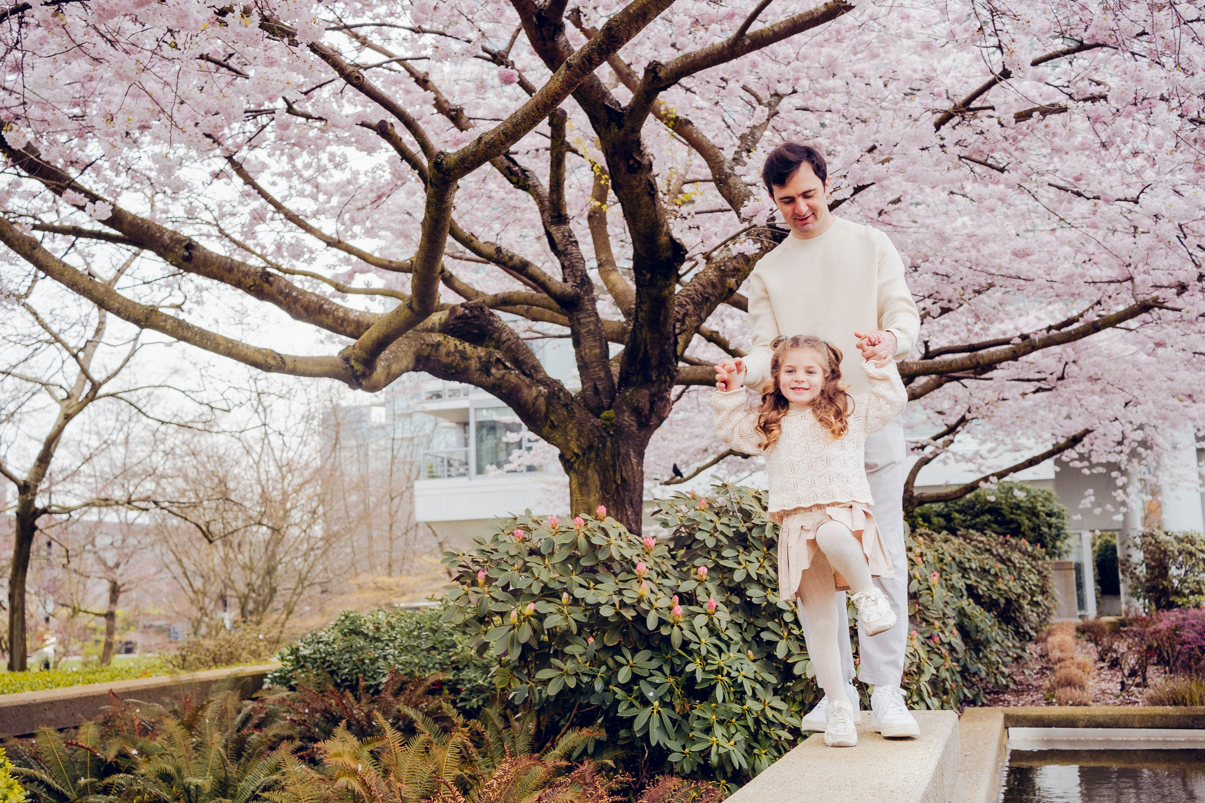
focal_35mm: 39
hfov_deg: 49.3
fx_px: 1313
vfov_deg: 34.0
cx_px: 621
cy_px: 402
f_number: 4.5
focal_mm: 35
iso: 100
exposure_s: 1/320
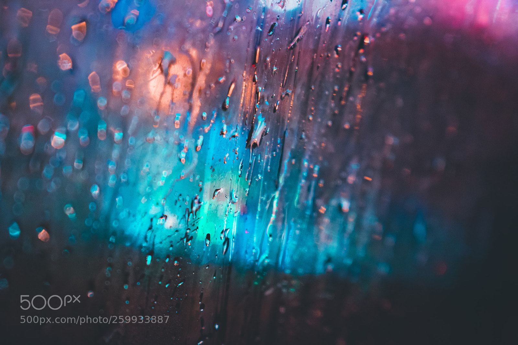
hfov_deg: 24.6
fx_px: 1187
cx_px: 259
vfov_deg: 16.5
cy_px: 172
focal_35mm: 82
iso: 1000
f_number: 5.6
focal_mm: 55
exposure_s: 1/8
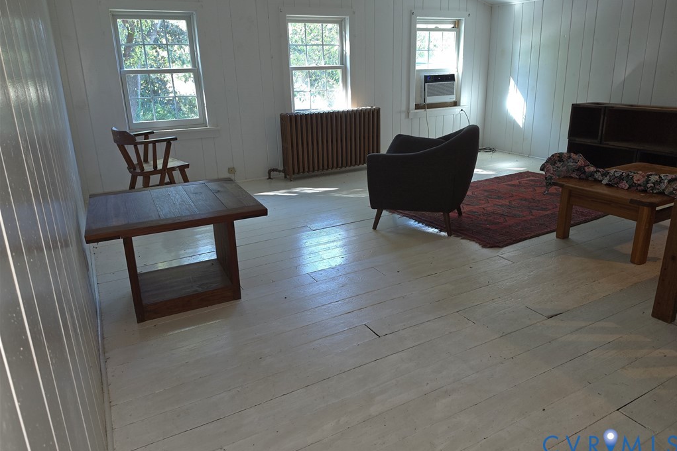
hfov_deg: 73.8
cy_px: 208
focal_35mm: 24
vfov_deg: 53.0
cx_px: 339
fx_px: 451
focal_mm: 6.5
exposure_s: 1/24
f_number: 1.4
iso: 200
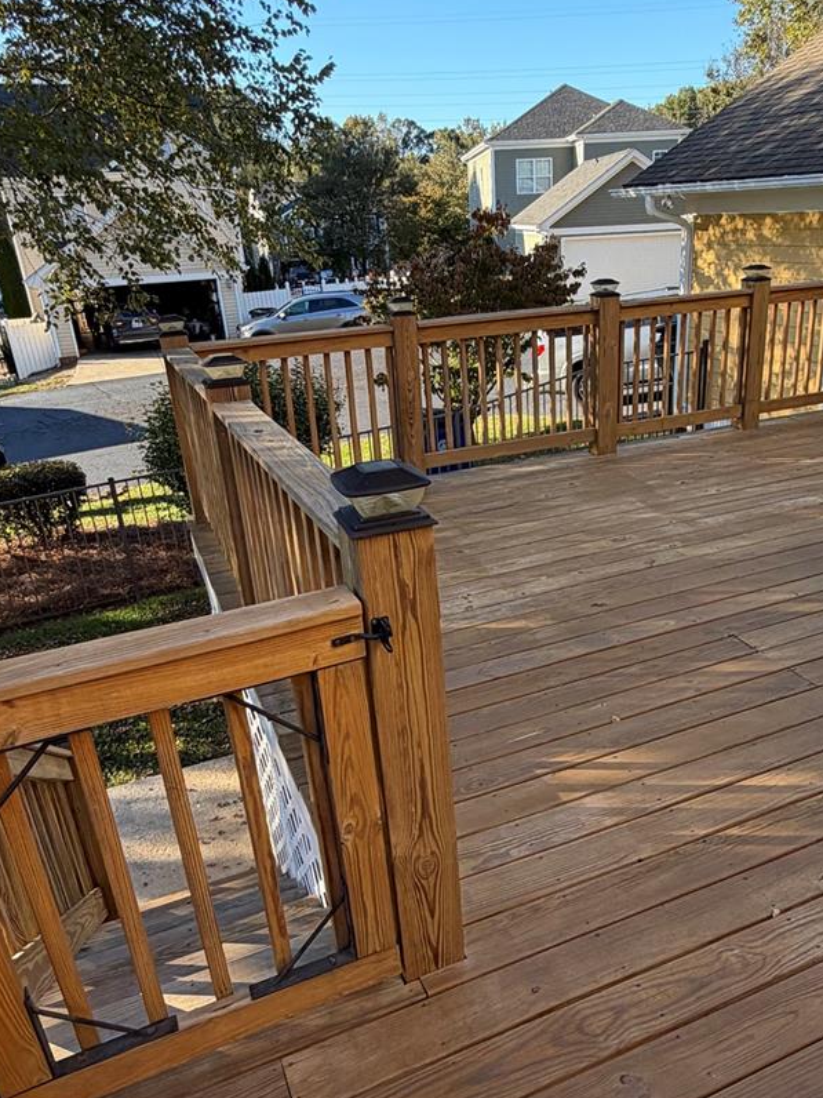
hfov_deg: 51.1
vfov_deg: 65.2
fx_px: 856
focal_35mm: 27
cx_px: 478
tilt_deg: -23.8
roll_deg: +3.0
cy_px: 600
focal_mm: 2.22
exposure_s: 1/273
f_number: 2.2
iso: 50
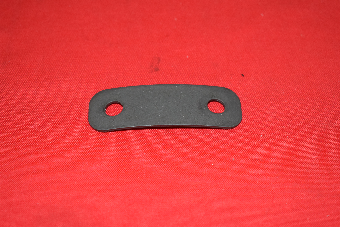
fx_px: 737
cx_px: 170
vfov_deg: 17.5
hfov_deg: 26.0
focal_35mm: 78
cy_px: 114
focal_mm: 52
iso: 1250
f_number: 5.6
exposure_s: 1/200
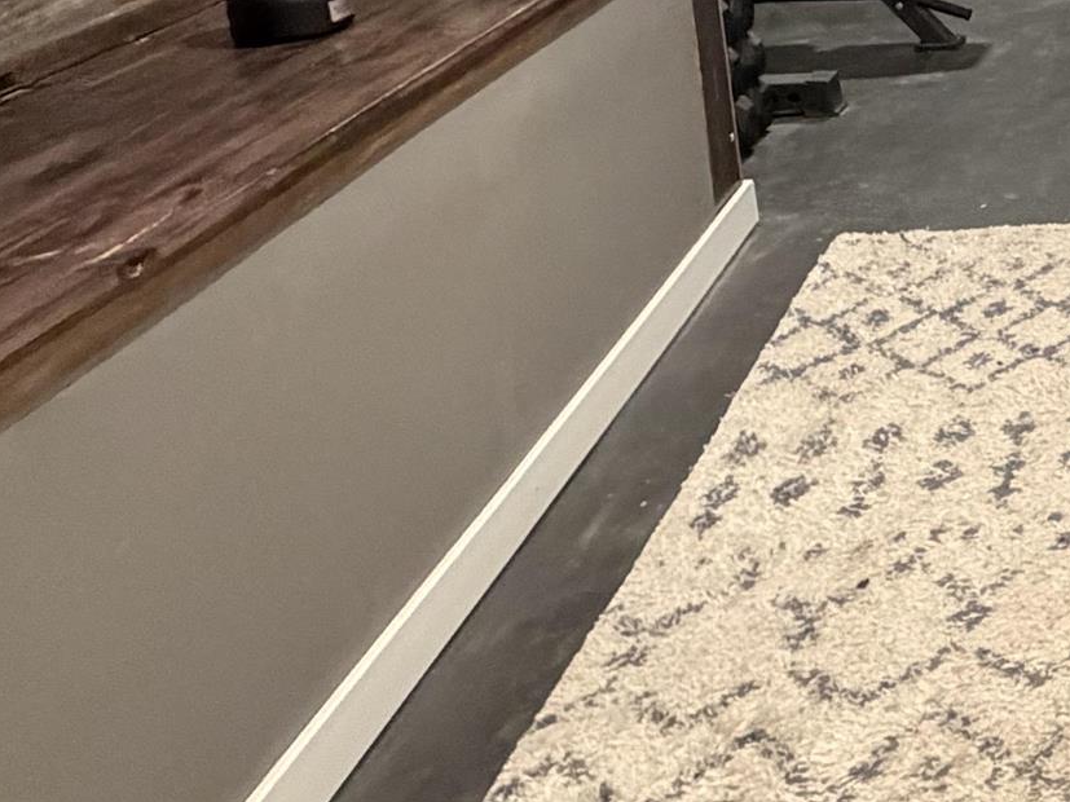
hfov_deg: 26.9
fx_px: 1607
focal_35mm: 52
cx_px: 1582
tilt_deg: -11.3
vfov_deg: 25.5
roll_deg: +1.5
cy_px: -127
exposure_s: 1/60
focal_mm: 2.22
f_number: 2.2
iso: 800
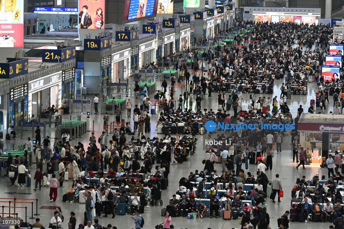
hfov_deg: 13.7
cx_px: 172
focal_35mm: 150
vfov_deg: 9.1
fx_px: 1432
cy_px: 114
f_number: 6.3
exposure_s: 1/200
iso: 3600
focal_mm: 150
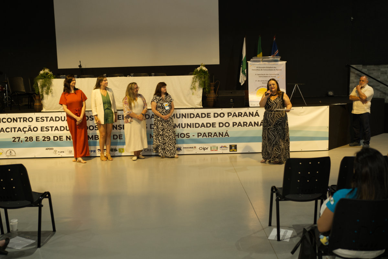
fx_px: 377
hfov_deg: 54.4
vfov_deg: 37.9
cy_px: 130
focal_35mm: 35
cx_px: 194
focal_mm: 35
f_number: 2.8
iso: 1250
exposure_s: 1/100
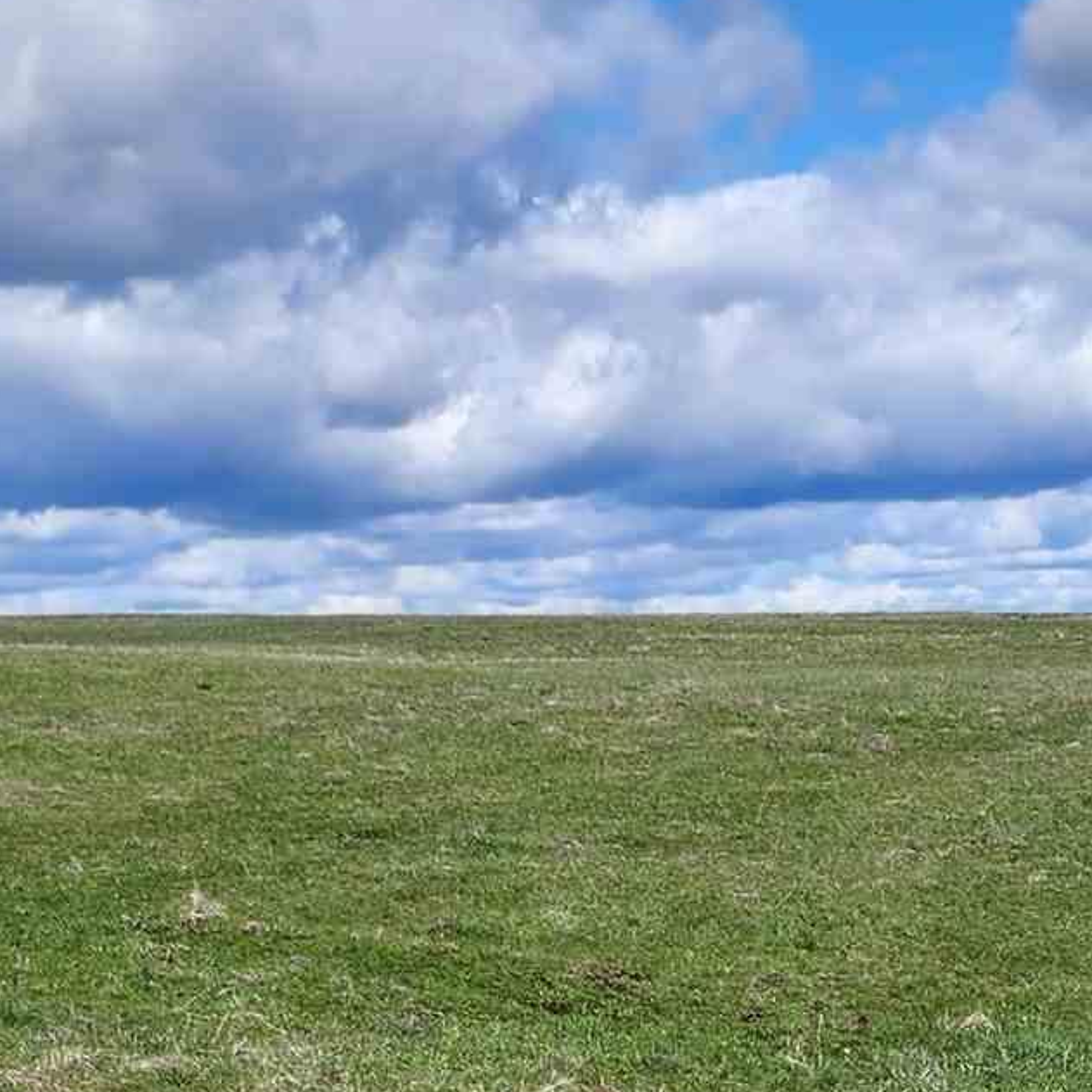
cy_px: 890
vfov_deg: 17.4
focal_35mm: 99
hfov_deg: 17.5
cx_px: 734
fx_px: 3533
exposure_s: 1/1737
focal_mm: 6.4
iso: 12
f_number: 1.8
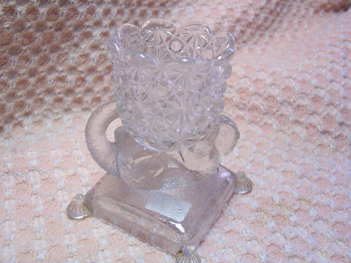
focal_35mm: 37
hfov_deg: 50.1
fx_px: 375
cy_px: 132
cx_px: 176
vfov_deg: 38.7
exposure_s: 1/30
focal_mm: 5.6
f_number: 2.8
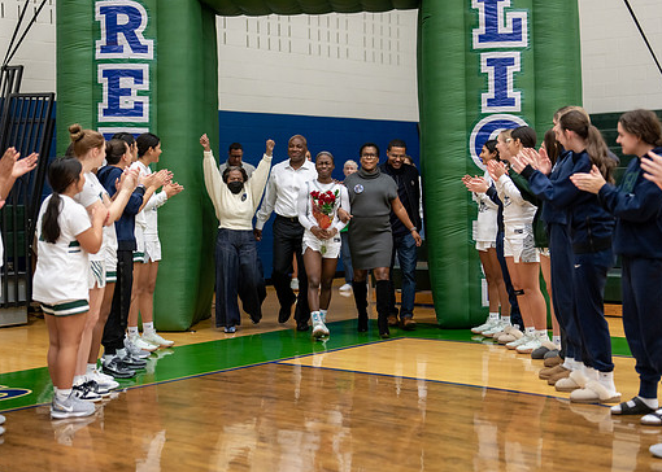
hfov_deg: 32.2
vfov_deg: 23.3
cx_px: 306
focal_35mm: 61
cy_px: 245
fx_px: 1147
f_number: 1.2
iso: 800
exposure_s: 1/640
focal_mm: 50
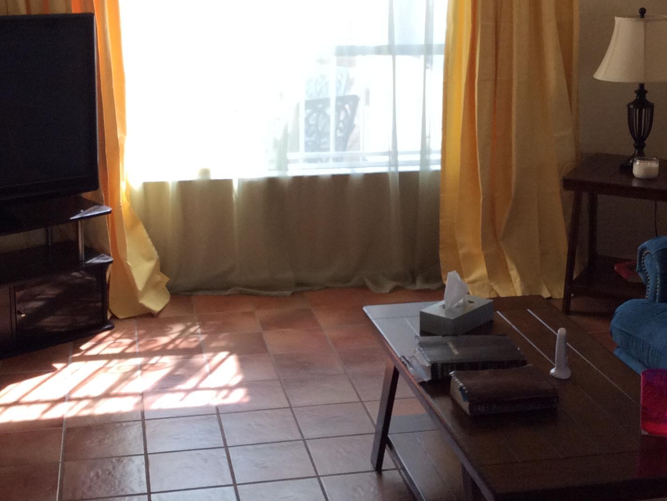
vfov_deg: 24.3
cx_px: 337
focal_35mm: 60
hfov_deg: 32.2
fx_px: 1156
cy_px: 170
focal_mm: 3.3
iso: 64
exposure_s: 1/120
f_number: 2.4
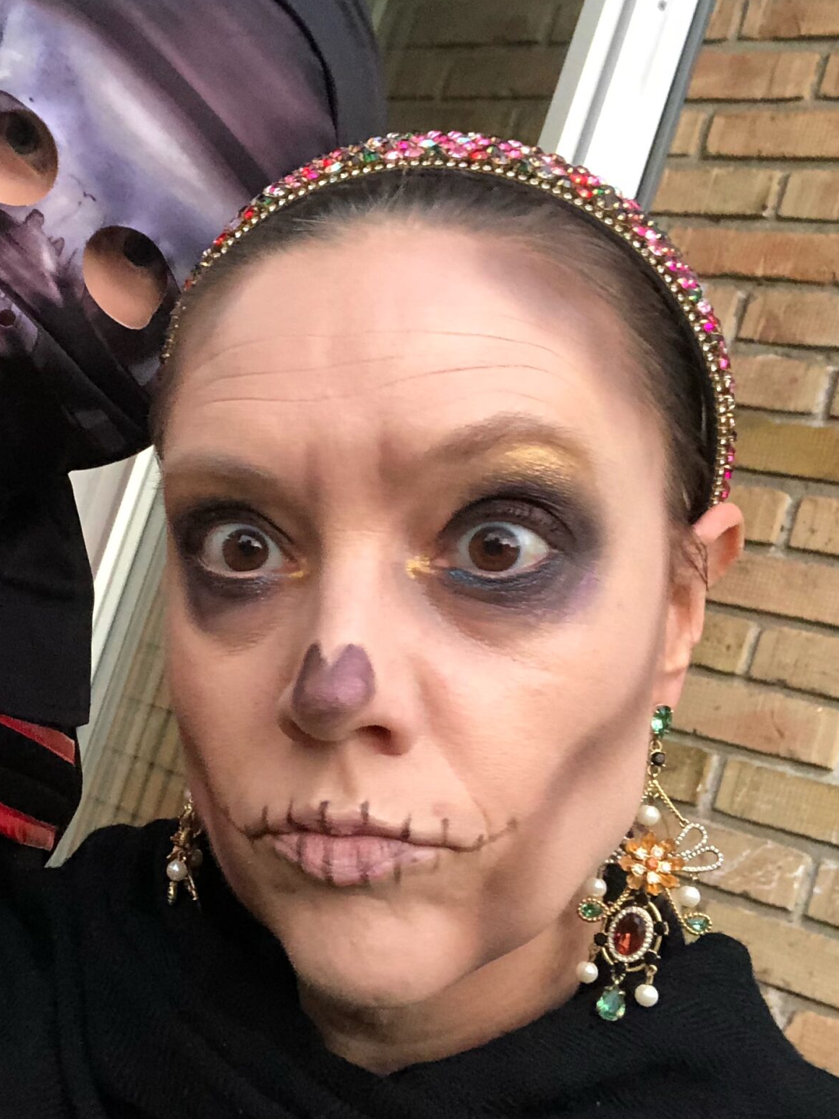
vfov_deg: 36.2
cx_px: 170
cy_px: 562
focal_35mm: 53
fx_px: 1713
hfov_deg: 27.0
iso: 250
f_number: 2.2
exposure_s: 1/60
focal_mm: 2.87
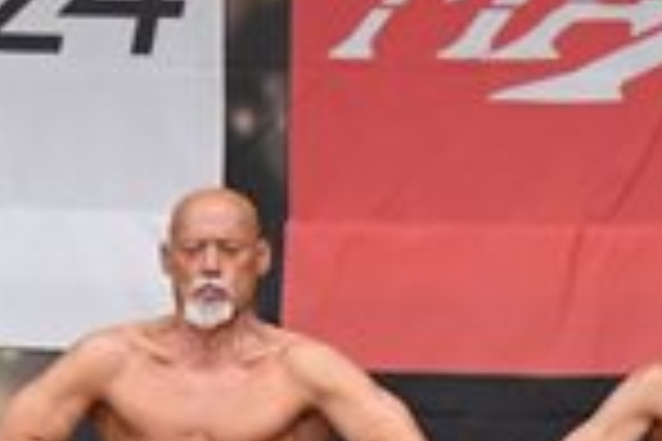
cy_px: 765
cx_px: 200
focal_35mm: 536
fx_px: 9856
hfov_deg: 3.8
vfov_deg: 2.6
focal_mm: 68
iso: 5000
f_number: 5.6
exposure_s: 1/400
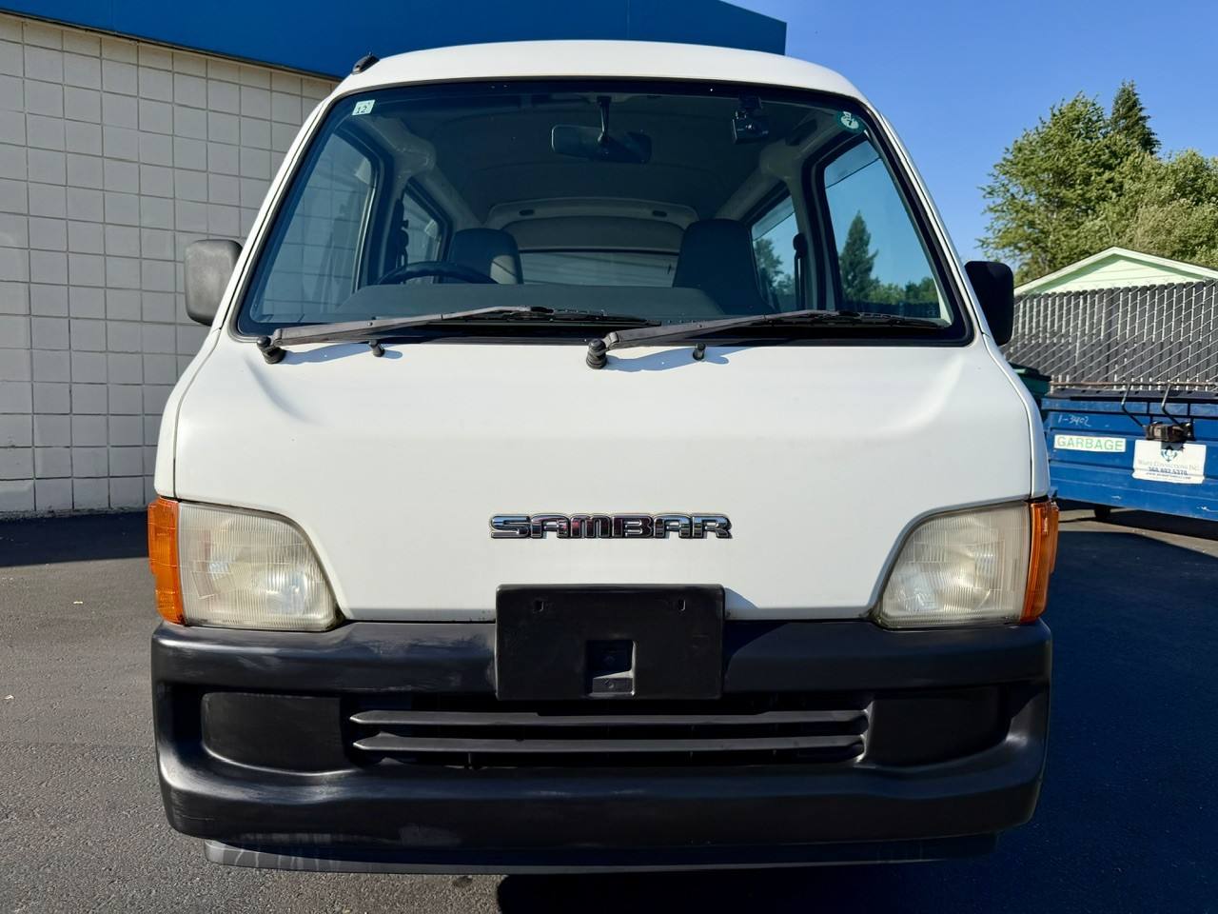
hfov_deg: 71.6
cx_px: 609
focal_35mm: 24
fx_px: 844
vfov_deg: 56.8
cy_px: 457
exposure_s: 1/8130
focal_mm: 6.76
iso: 80
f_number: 1.78
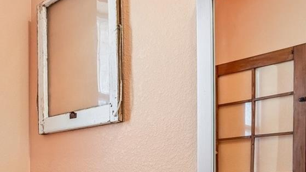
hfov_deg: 36.4
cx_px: -53
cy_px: 191
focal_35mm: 45
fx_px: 363
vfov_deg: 24.8
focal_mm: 14.9
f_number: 8
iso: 400
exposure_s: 1/25
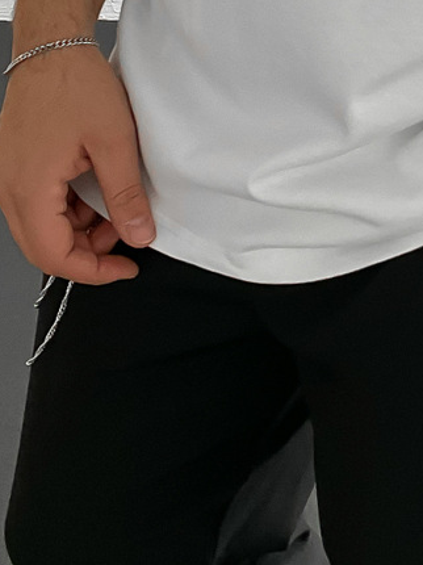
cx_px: 464
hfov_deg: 13.4
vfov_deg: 17.7
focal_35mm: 108
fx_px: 1761
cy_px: -22
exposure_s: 1/65
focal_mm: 3
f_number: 1.8
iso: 64
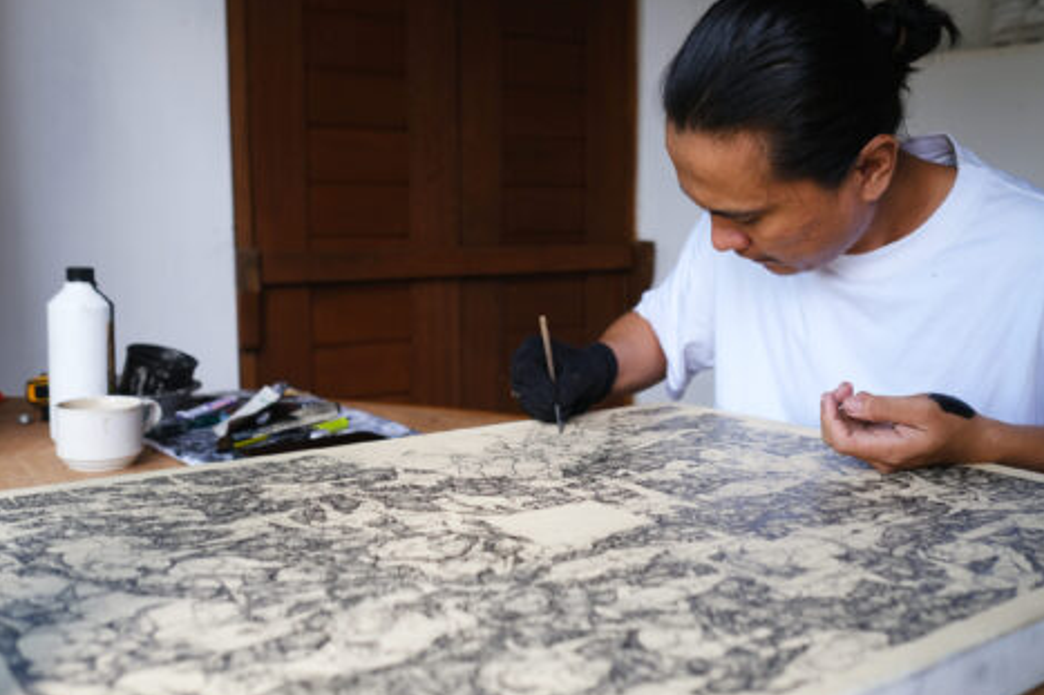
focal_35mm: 36
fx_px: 1044
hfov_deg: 53.1
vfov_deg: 36.8
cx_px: 534
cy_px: 349
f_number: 2.8
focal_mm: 23
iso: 800
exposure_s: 1/640
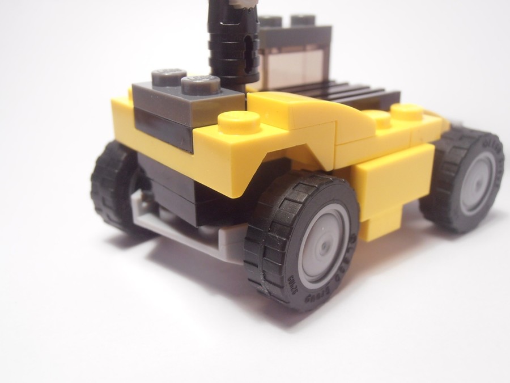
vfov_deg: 38.7
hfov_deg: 50.1
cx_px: 255
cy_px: 192
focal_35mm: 37
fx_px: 545
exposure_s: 1/40
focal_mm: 6.61
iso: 125
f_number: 3.9
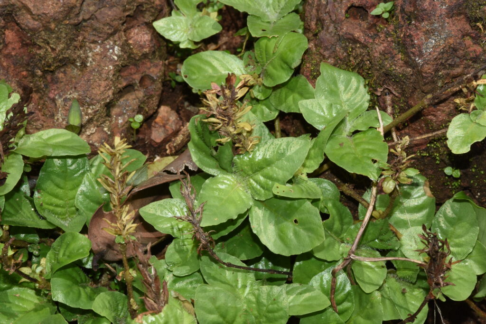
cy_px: 162
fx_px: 2835
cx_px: 243
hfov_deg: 9.8
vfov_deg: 6.5
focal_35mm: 210
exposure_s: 1/250
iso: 320
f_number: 22
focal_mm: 140
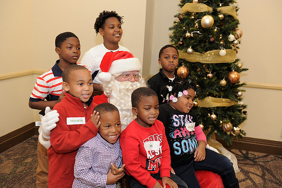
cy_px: 94
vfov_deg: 35.0
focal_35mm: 38
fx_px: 297
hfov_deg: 50.7
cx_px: 141
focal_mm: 38
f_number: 4
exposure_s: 1/100
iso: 1600
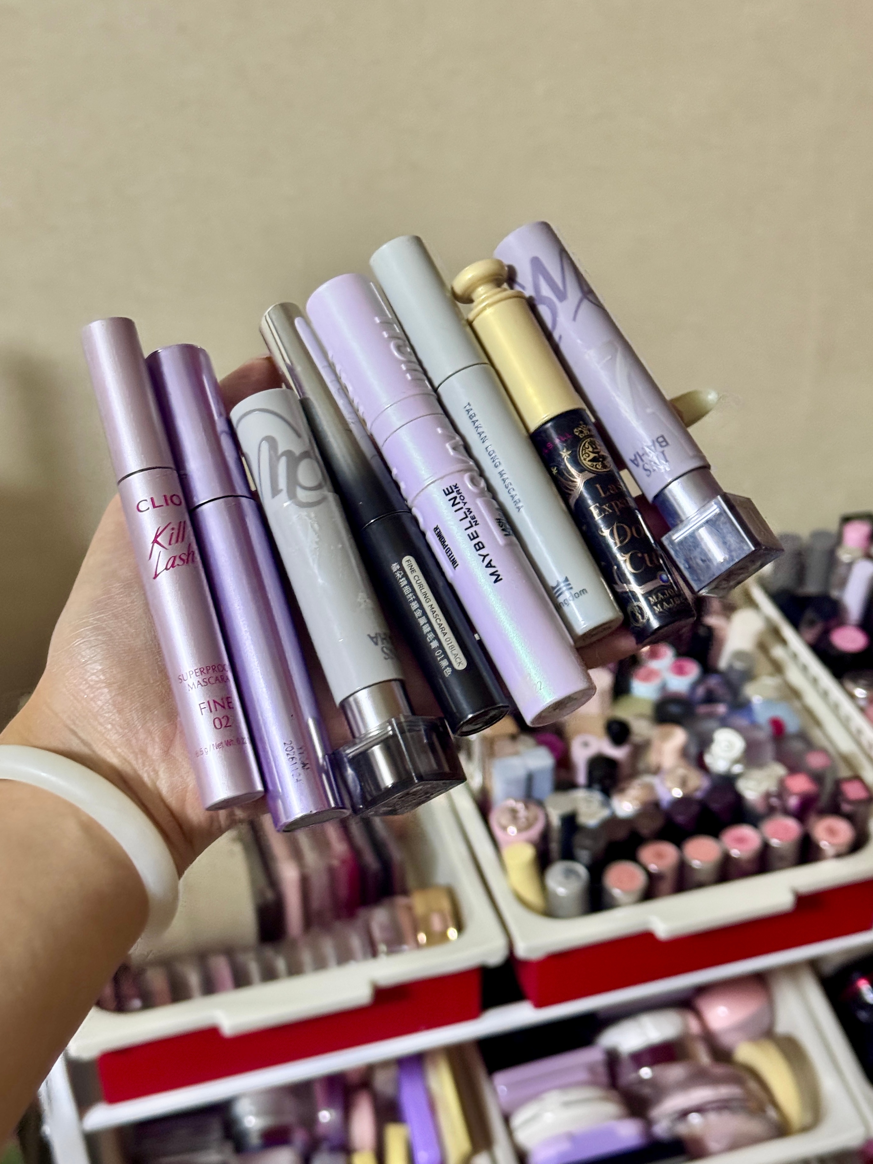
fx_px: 1614
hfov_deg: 30.3
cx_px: 436
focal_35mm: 48
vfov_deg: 39.7
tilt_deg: -34.8
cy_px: 582
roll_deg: +2.4
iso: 640
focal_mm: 6.76
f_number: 1.78
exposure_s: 1/30
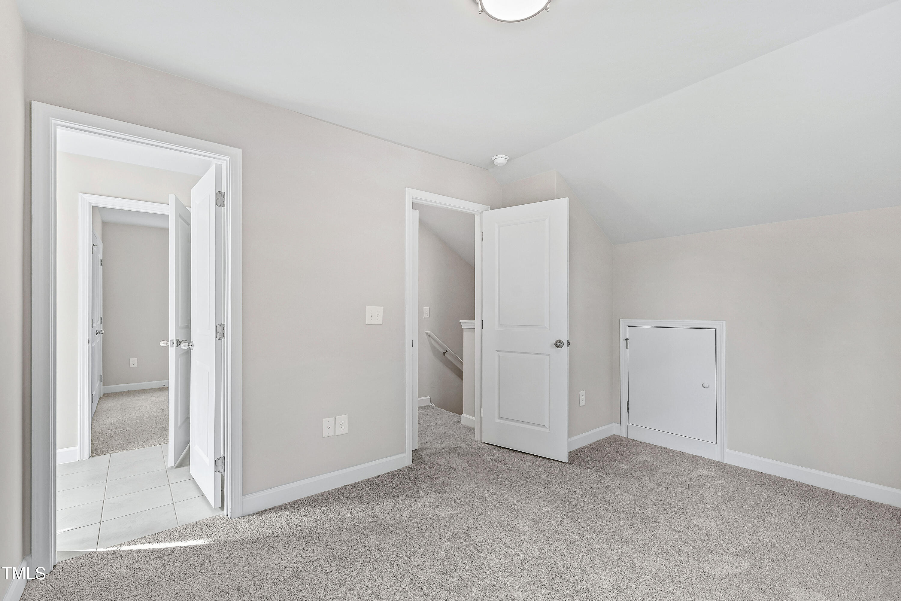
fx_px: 375
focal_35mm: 15
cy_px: 300
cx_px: 450
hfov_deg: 100.4
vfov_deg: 77.3
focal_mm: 10
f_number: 8
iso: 100
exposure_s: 1/2.5
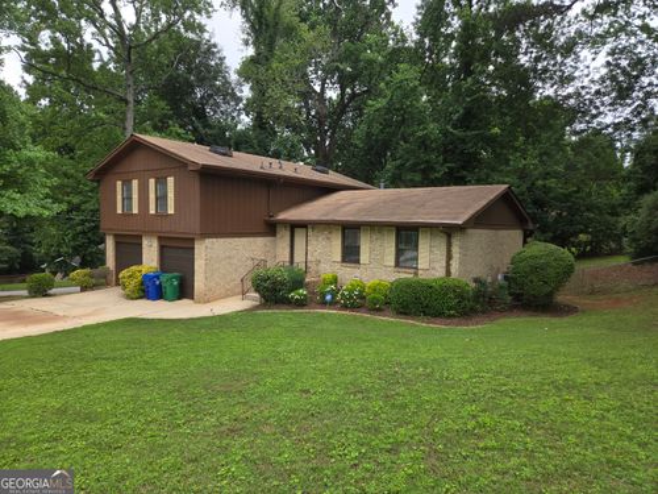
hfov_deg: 73.9
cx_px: 329
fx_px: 437
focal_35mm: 23
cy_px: 247
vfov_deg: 58.9
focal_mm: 5.4
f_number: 1.8
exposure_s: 1/609
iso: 25
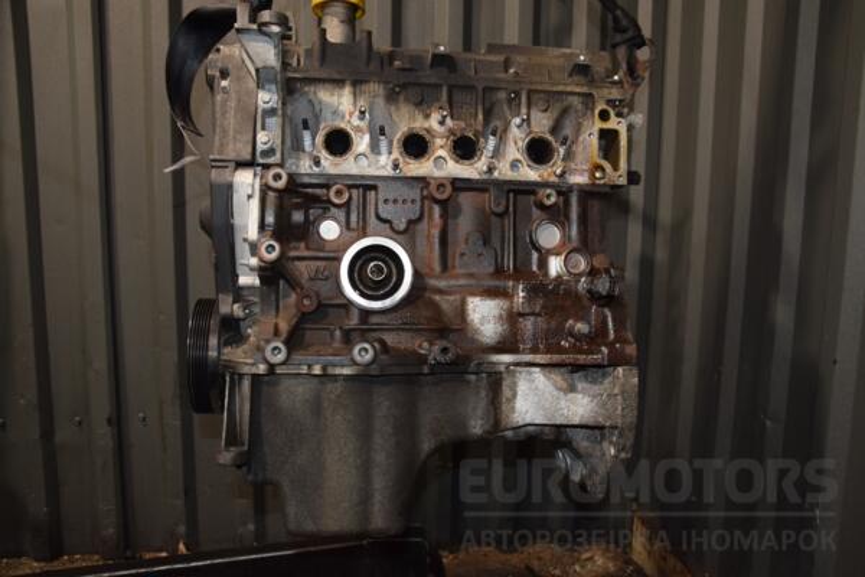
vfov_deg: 41.7
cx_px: 432
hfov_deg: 59.5
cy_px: 288
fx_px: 757
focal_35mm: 32
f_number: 5
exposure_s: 1/60
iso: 800
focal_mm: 21
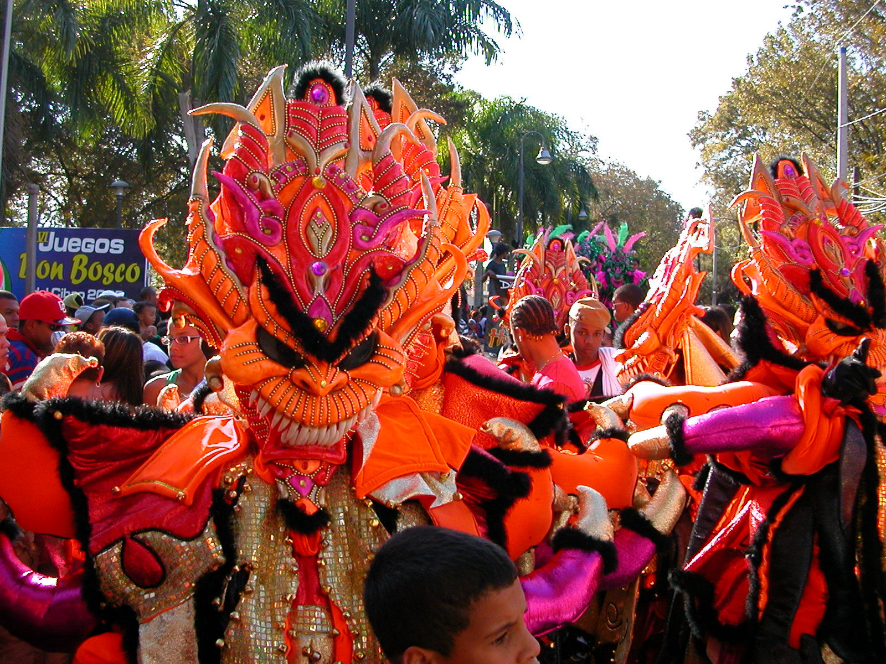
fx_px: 947
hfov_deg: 50.1
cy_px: 332
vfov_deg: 38.7
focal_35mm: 37
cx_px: 443
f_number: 2.7
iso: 100
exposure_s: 1/359
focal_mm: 5.6
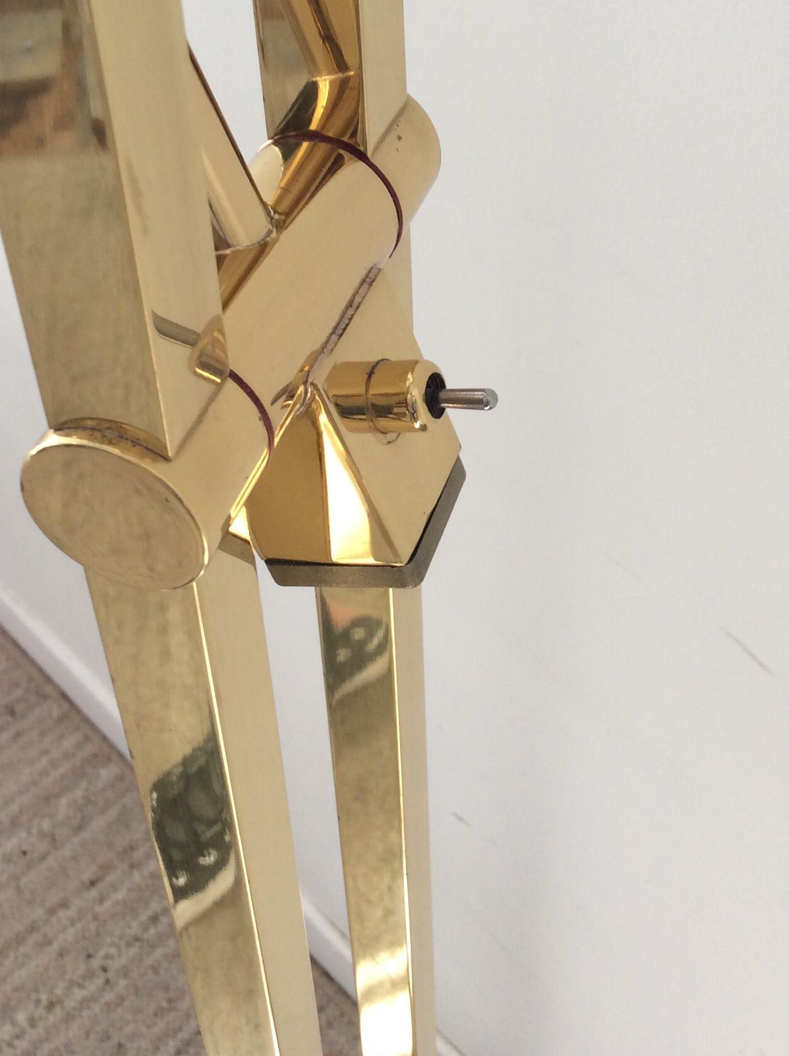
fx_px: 1493
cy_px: 292
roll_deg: +2.5
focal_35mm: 49
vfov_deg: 38.2
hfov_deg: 29.6
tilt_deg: -40.0
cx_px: 396
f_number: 2.4
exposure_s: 1/25
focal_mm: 3.3
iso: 32
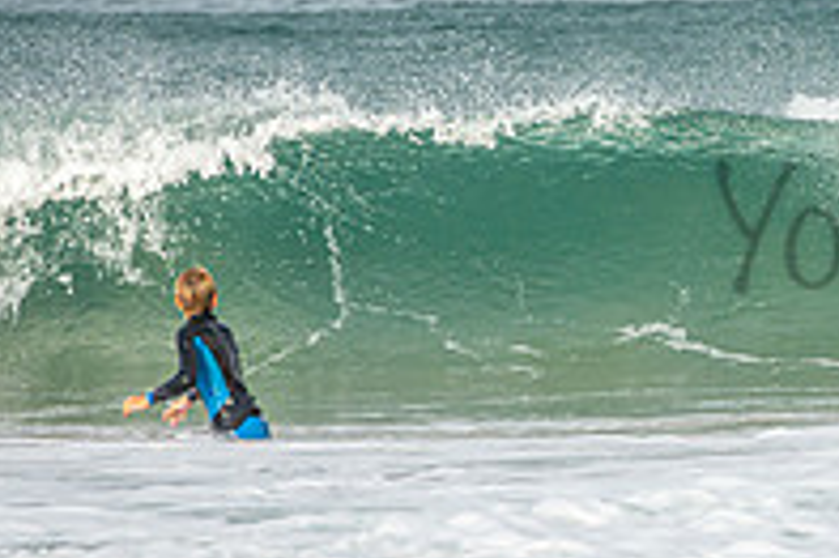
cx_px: 1154
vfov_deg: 1.6
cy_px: 190
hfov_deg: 2.3
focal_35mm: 883
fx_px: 20561
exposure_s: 1/1000
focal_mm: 200
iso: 200
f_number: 5.6
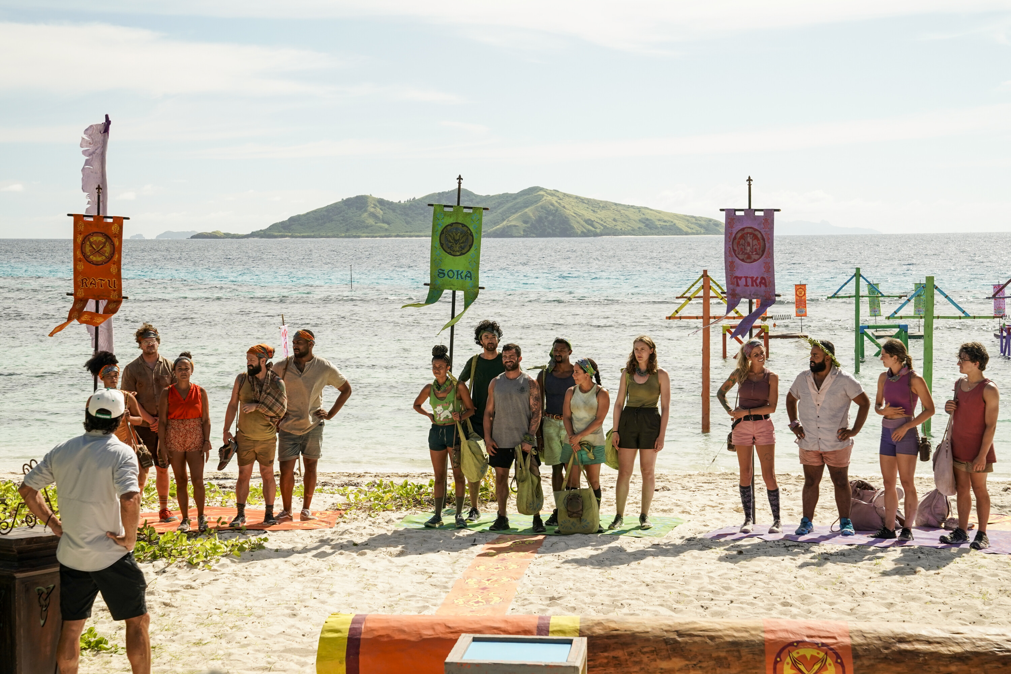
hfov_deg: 32.4
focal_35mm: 62
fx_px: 1741
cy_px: 337
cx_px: 506
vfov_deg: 21.9
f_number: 8
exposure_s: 1/640
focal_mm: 62
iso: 800
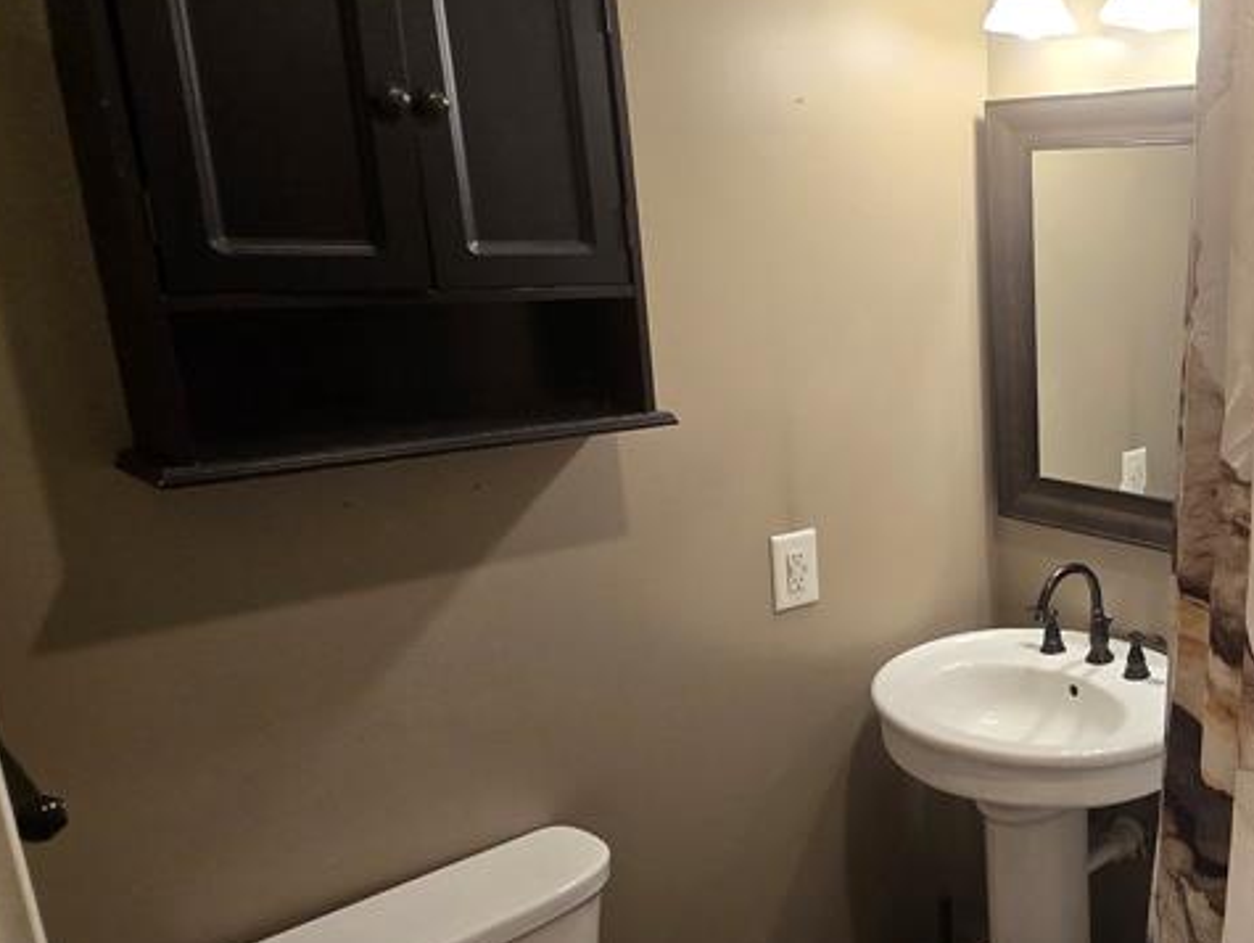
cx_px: 1188
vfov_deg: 49.7
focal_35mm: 28
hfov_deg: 53.2
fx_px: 1015
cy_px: 515
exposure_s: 1/60
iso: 160
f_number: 2.2
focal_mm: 2.2
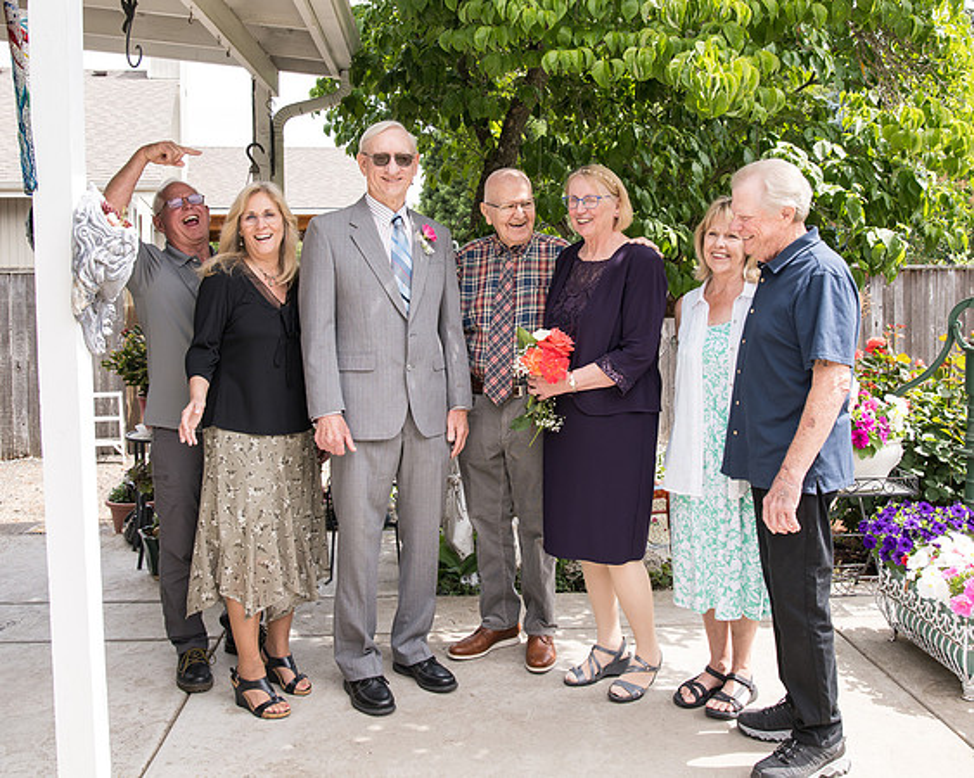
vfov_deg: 44.6
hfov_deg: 54.6
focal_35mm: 33
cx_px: 517
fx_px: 943
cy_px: 308
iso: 400
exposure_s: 1/500
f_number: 5
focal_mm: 24
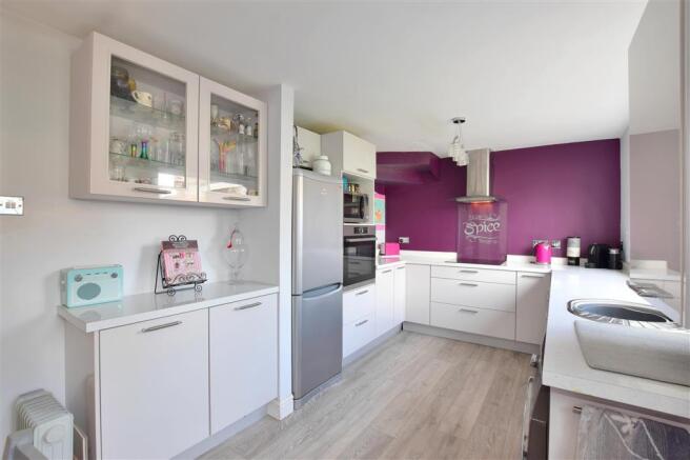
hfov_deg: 100.4
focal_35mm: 15
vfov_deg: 77.3
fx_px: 287
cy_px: 230
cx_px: 345
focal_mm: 10
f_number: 11
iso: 400
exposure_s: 1/10
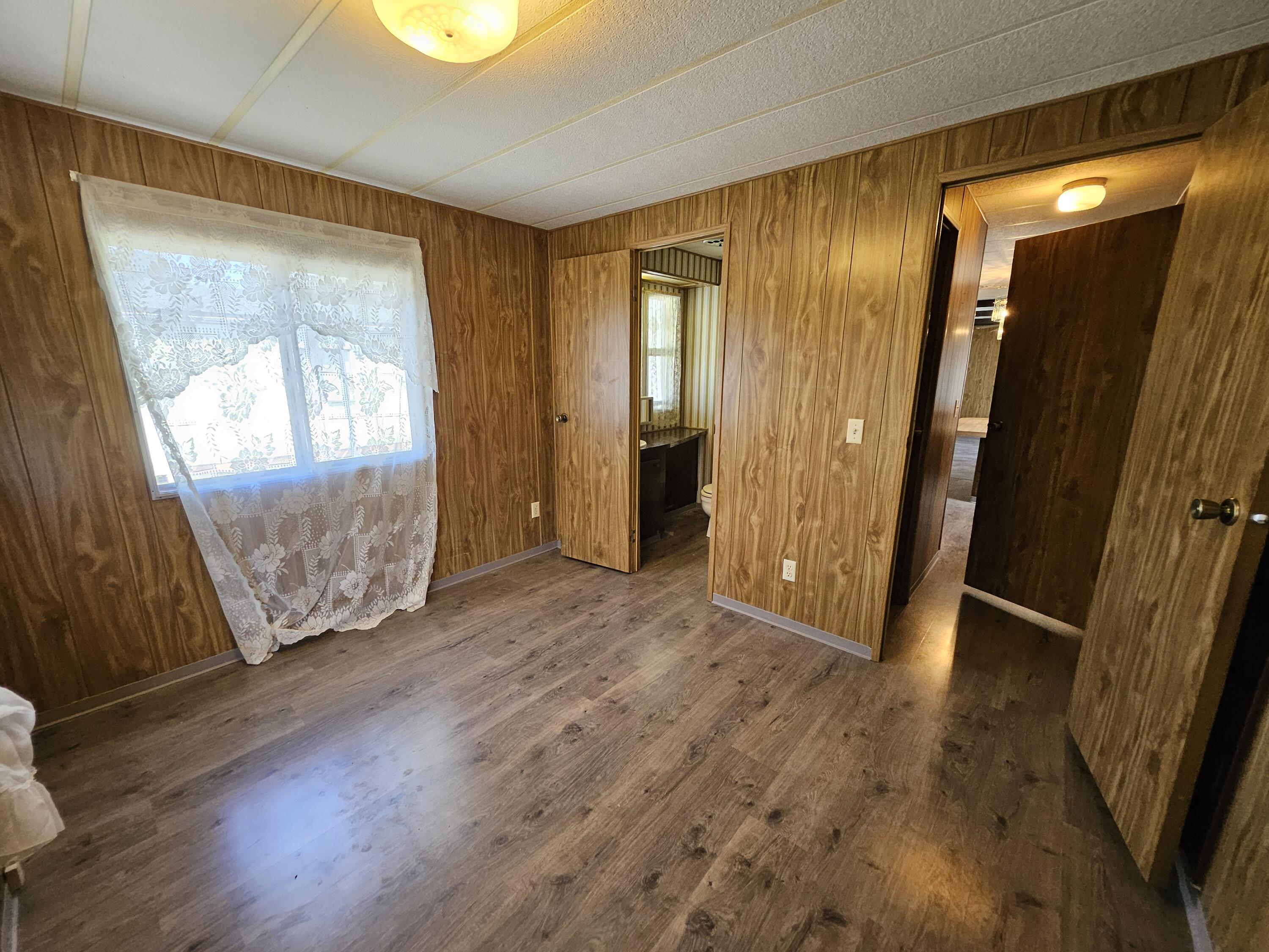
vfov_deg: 89.9
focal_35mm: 13
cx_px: 634
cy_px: 476
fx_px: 477
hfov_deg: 106.2
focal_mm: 1.74
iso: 250
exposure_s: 1/60
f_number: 2.2
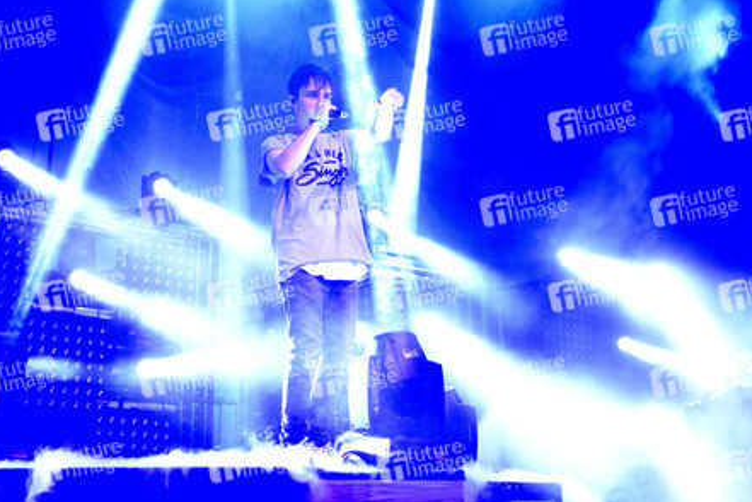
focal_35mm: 49
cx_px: 375
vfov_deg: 27.5
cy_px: 249
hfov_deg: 40.3
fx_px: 1023
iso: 3200
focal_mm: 48
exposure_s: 1/200
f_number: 2.8
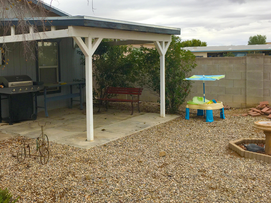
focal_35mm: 39
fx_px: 305
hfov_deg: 47.1
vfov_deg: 36.7
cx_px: 89
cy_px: 81
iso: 25
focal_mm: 4.15
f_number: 2.2
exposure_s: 1/663
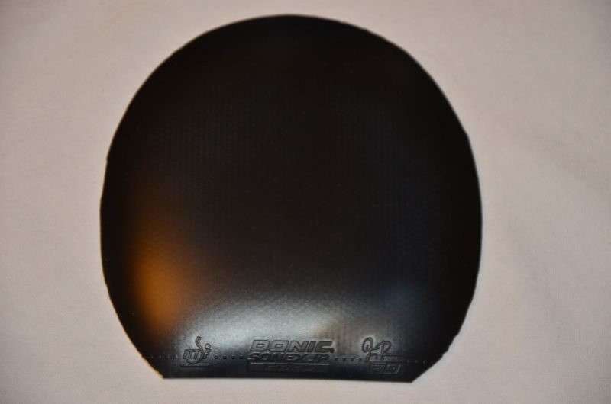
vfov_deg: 9.9
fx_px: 2337
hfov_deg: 14.9
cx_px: 306
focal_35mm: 138
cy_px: 202
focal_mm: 92
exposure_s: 1/60
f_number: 5.6
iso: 800
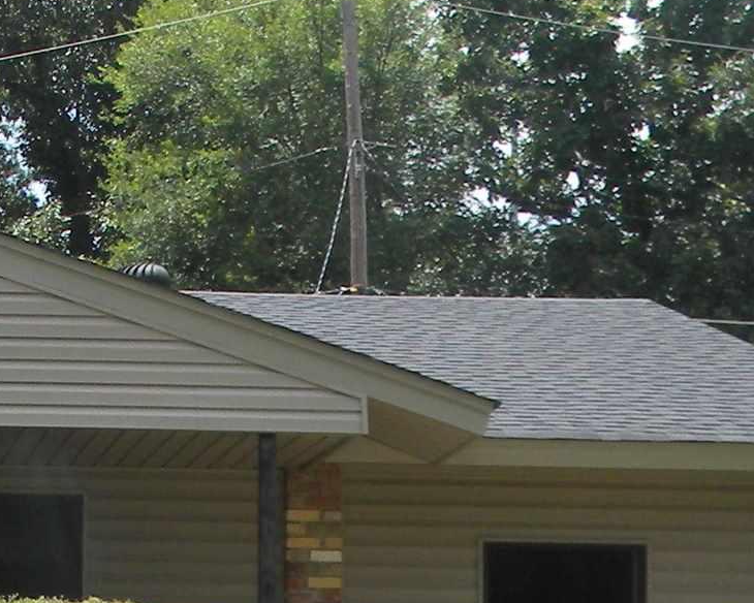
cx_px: -501
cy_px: 645
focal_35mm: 115
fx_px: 2566
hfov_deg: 15.0
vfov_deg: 13.2
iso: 80
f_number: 3.5
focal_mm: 5
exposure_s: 1/470
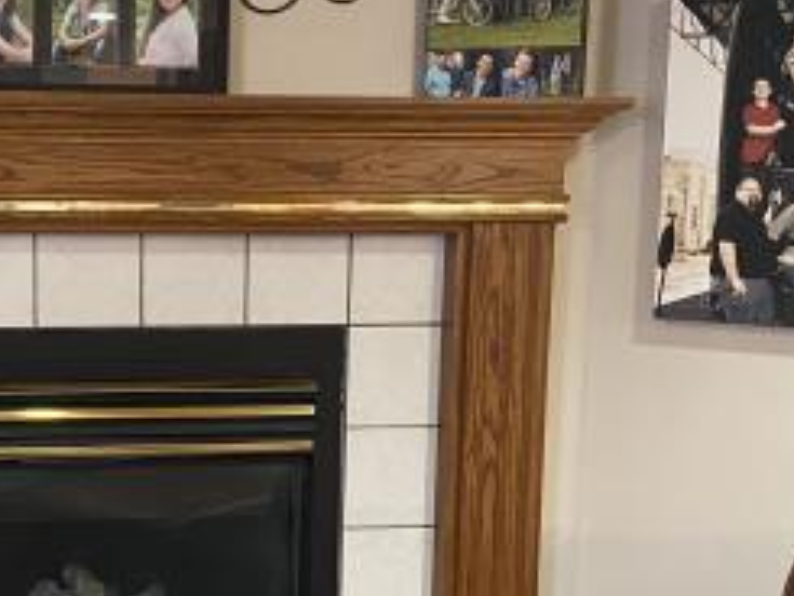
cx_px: 156
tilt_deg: -7.6
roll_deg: -0.8
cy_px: 389
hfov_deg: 27.9
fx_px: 1561
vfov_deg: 21.6
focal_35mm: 68
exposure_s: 1/30
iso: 640
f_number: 1.8
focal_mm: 4.25
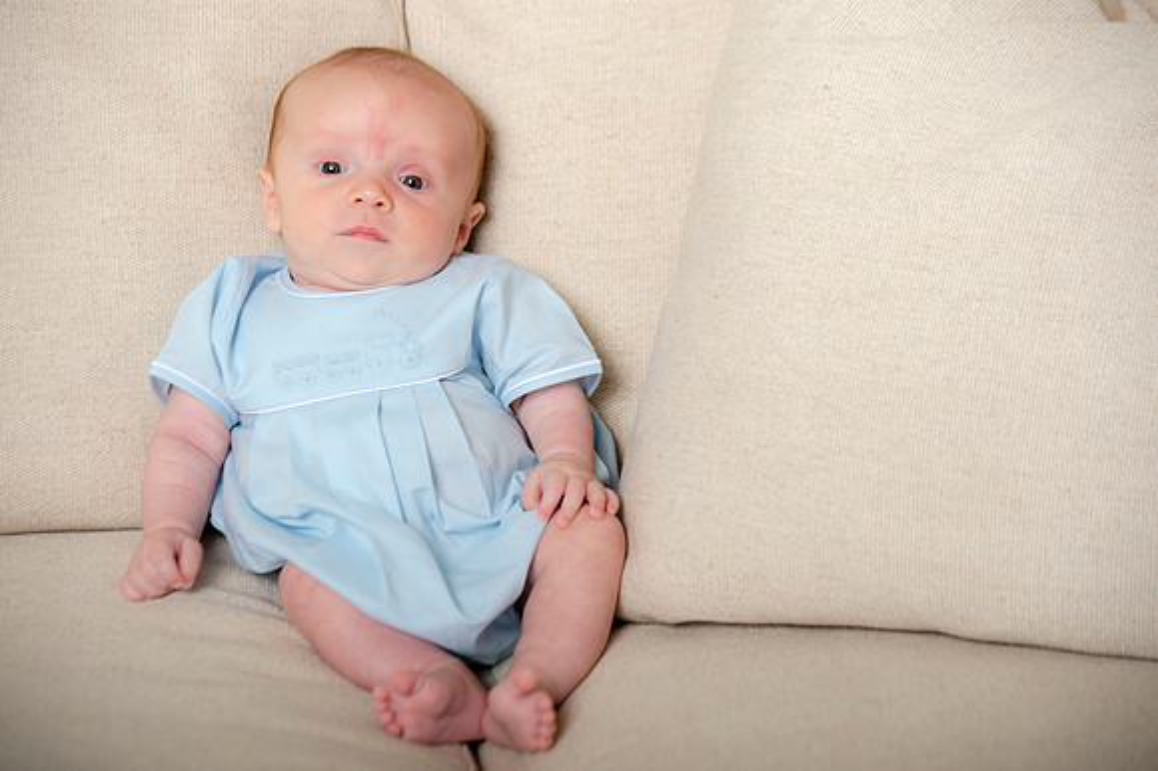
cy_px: 386
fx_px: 3858
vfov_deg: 11.4
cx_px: 579
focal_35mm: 120
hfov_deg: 17.1
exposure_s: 1/200
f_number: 4.5
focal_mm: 120
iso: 250
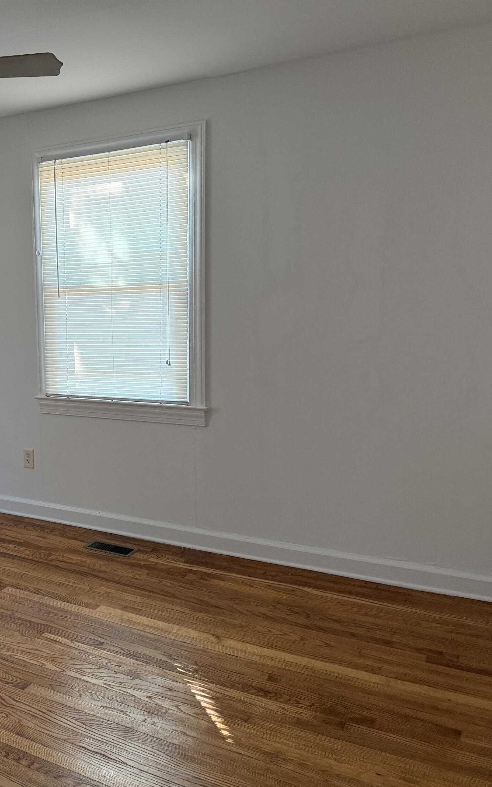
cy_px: 394
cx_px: 42
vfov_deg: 56.7
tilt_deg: -8.2
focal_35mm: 34
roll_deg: +2.6
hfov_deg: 35.0
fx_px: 729
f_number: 1.78
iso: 320
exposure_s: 1/60
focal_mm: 6.76
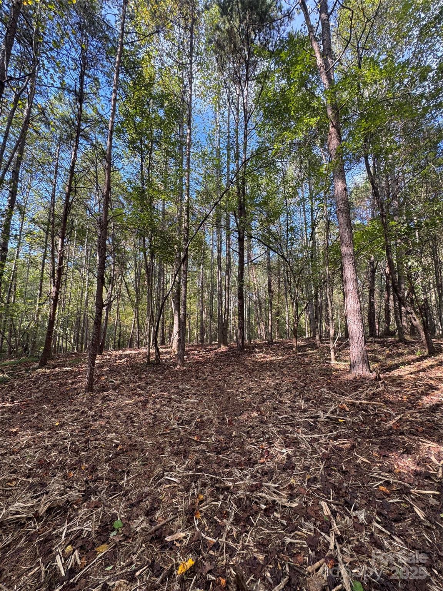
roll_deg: +0.2
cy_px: 296
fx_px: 239
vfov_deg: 102.1
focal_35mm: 14
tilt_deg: +10.1
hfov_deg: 85.7
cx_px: 222
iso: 40
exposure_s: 1/104
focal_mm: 2.22
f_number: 2.2
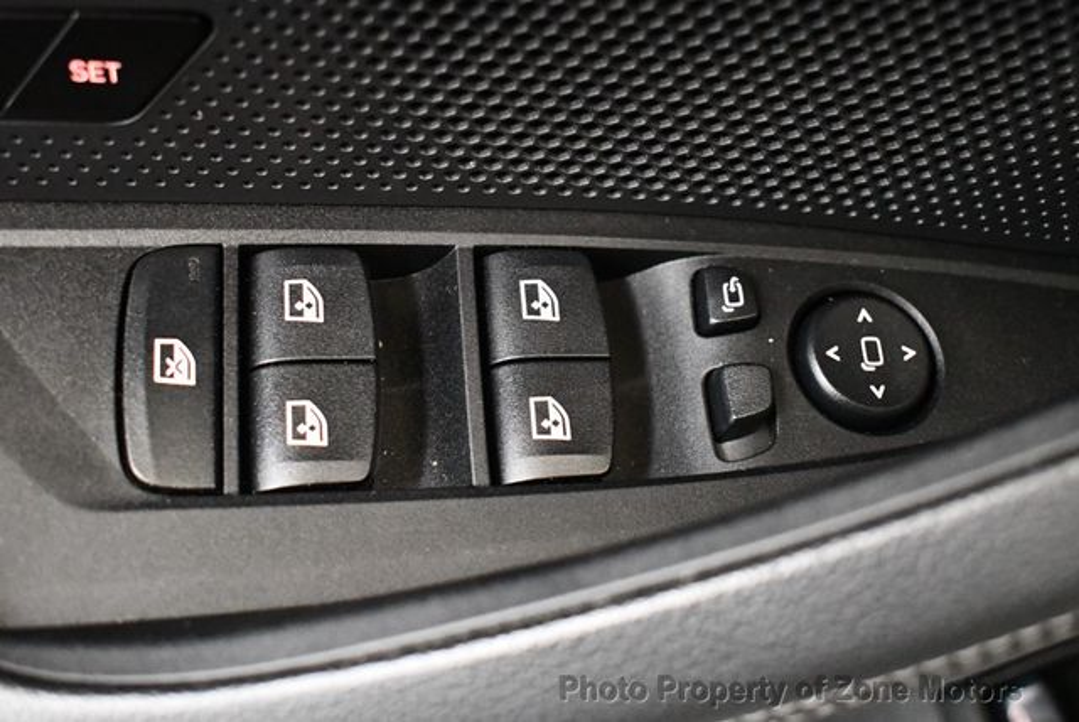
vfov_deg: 28.1
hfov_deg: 41.1
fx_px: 1440
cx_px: 540
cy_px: 361
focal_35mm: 48
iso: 7200
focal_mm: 24
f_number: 4
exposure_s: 1/60
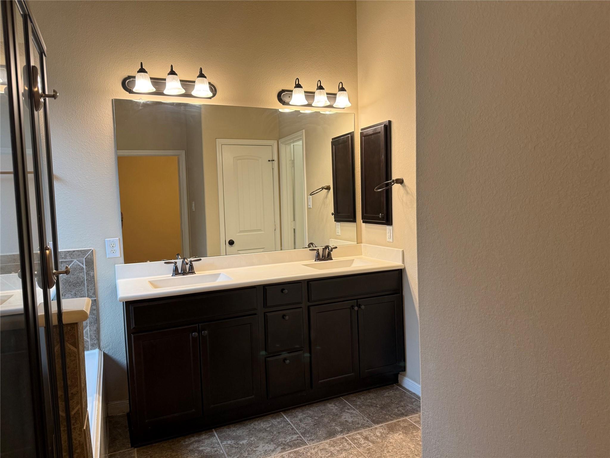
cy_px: 229
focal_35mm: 24
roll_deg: +1.6
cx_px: 305
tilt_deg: -2.8
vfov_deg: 56.8
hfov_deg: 71.6
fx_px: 423
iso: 160
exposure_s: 1/60
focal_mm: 6.76
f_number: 1.78
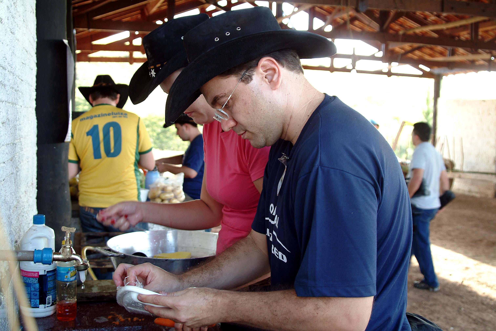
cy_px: 166
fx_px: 579
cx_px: 248
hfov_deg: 46.4
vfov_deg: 31.9
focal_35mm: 42
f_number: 4
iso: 200
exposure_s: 1/60
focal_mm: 28
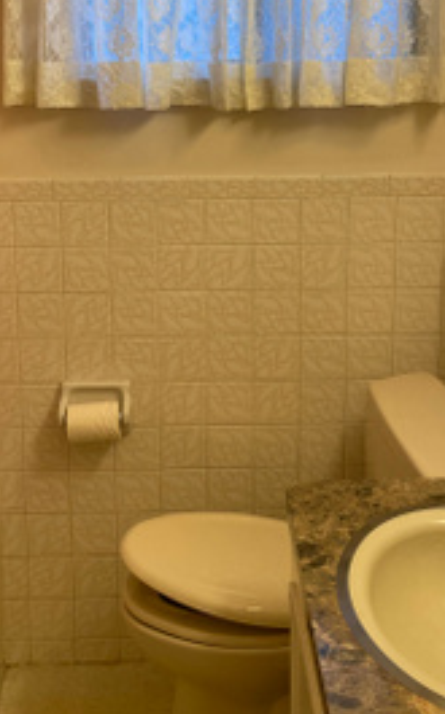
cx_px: 202
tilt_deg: -9.8
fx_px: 973
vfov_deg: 39.2
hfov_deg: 25.8
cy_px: 175
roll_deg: +1.2
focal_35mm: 50
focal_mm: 4.2
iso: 64
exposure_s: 1/60
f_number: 1.6
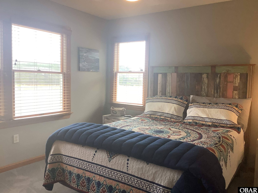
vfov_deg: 45.4
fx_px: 231
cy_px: 96
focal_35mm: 31
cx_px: 129
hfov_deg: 58.4
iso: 64
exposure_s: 1/60
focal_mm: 3.3
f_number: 2.4
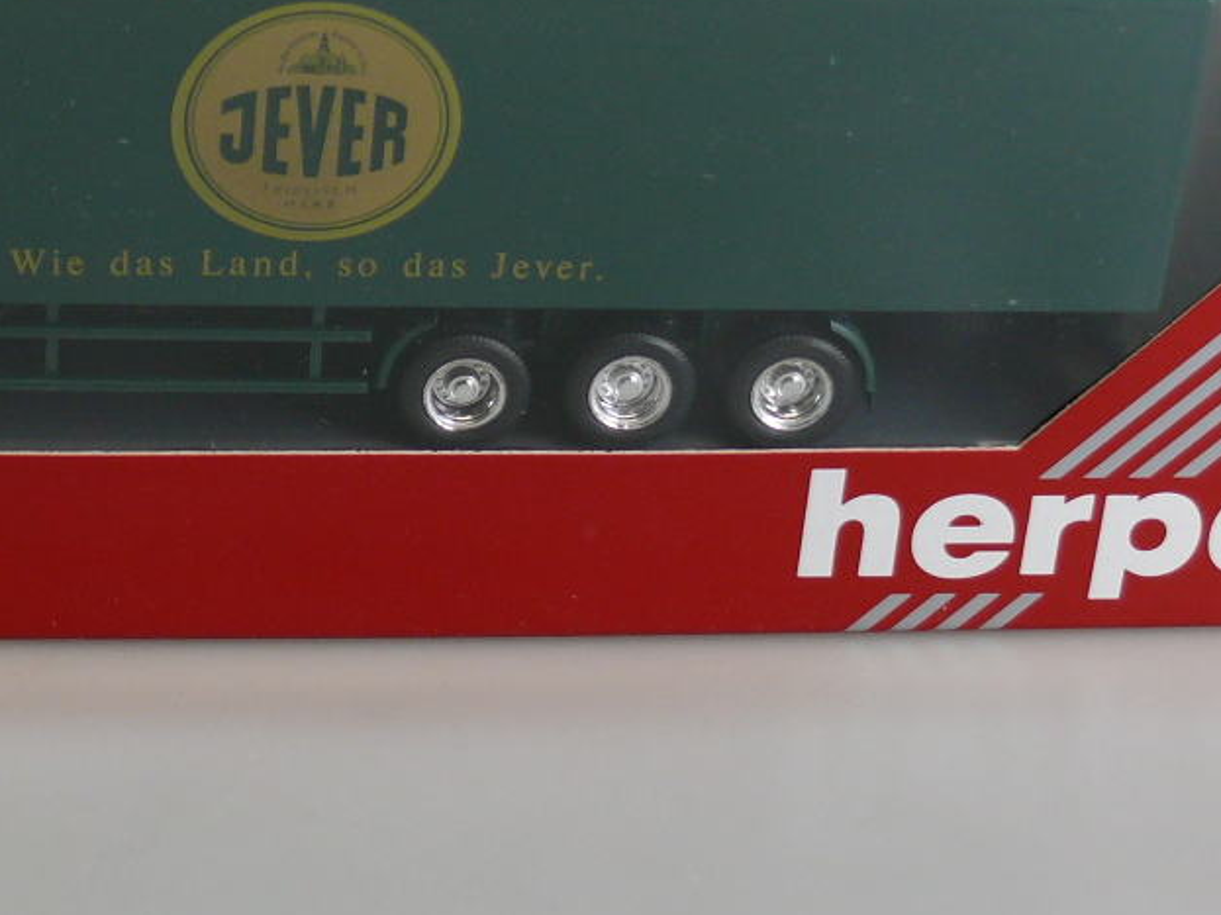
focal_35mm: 95
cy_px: 253
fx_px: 3350
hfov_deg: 20.2
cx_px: 123
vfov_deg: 15.5
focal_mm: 7.7
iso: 100
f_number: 2.8
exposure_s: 1/100
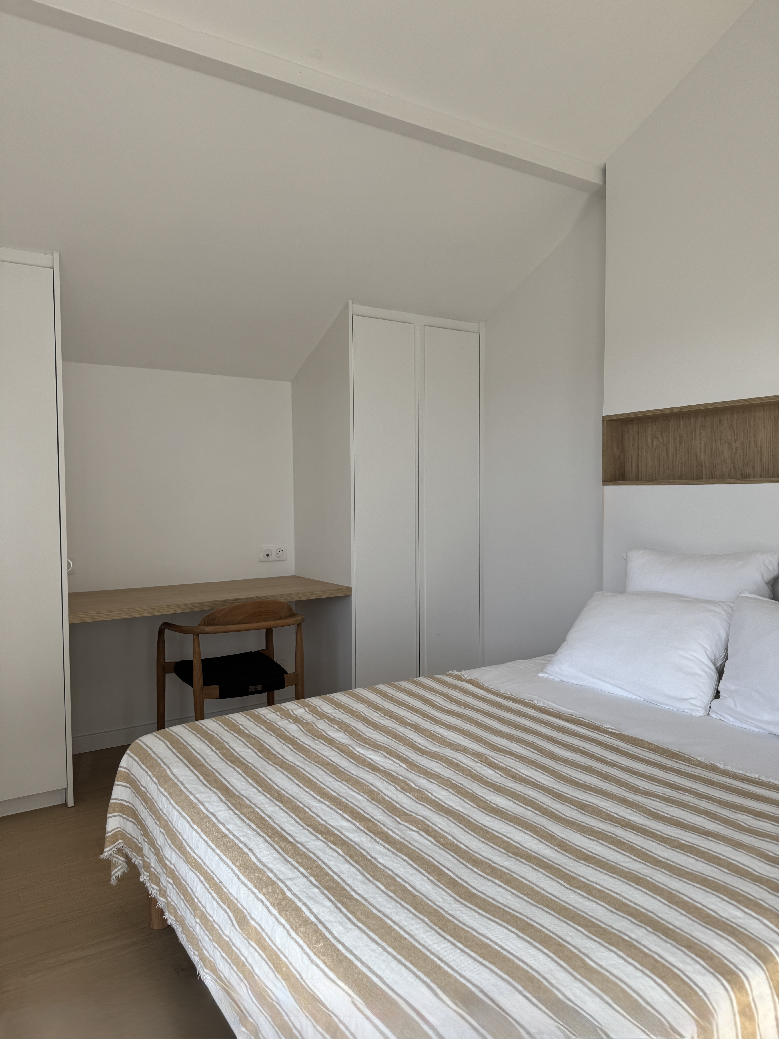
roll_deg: +0.5
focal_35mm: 24
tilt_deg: -1.6
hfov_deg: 56.8
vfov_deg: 71.6
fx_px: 720
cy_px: 520
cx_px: 390
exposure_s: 1/664
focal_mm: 6.76
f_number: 1.78
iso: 80
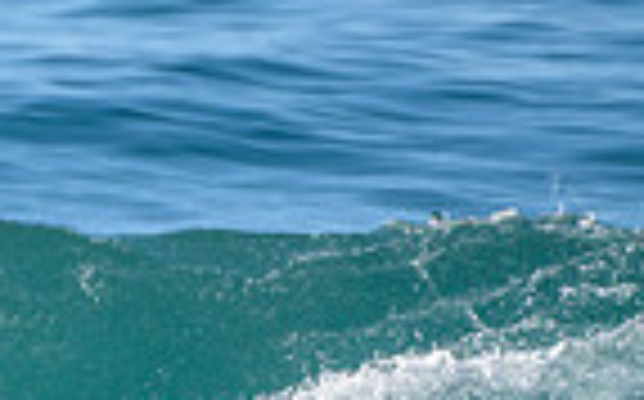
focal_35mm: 2532
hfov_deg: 0.8
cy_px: 422
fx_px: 44387
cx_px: -371
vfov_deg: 0.5
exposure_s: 1/2000
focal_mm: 500
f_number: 5.6
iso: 180
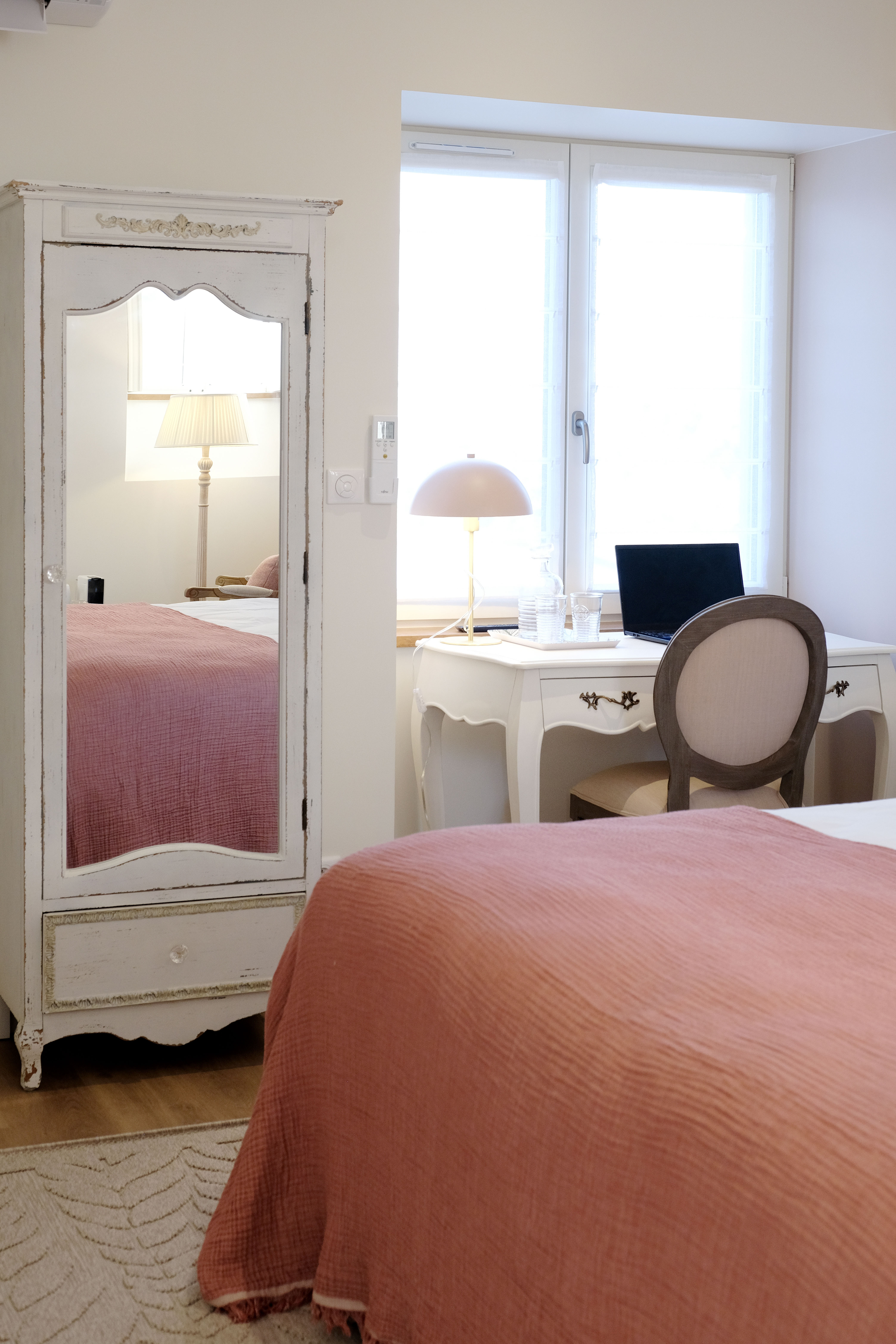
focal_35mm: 48
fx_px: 1792
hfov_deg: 28.1
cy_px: 672
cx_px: 448
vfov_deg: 41.1
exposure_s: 1/125
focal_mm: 32.1
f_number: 4.5
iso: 800
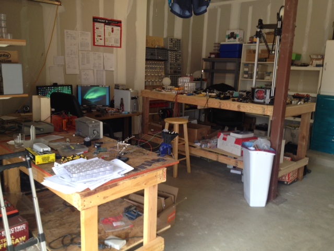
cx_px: 167
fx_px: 338
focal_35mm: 35
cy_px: 126
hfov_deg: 52.6
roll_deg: -2.3
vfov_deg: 40.7
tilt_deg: -12.1
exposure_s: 1/20
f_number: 2.4
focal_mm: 4.28
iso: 50
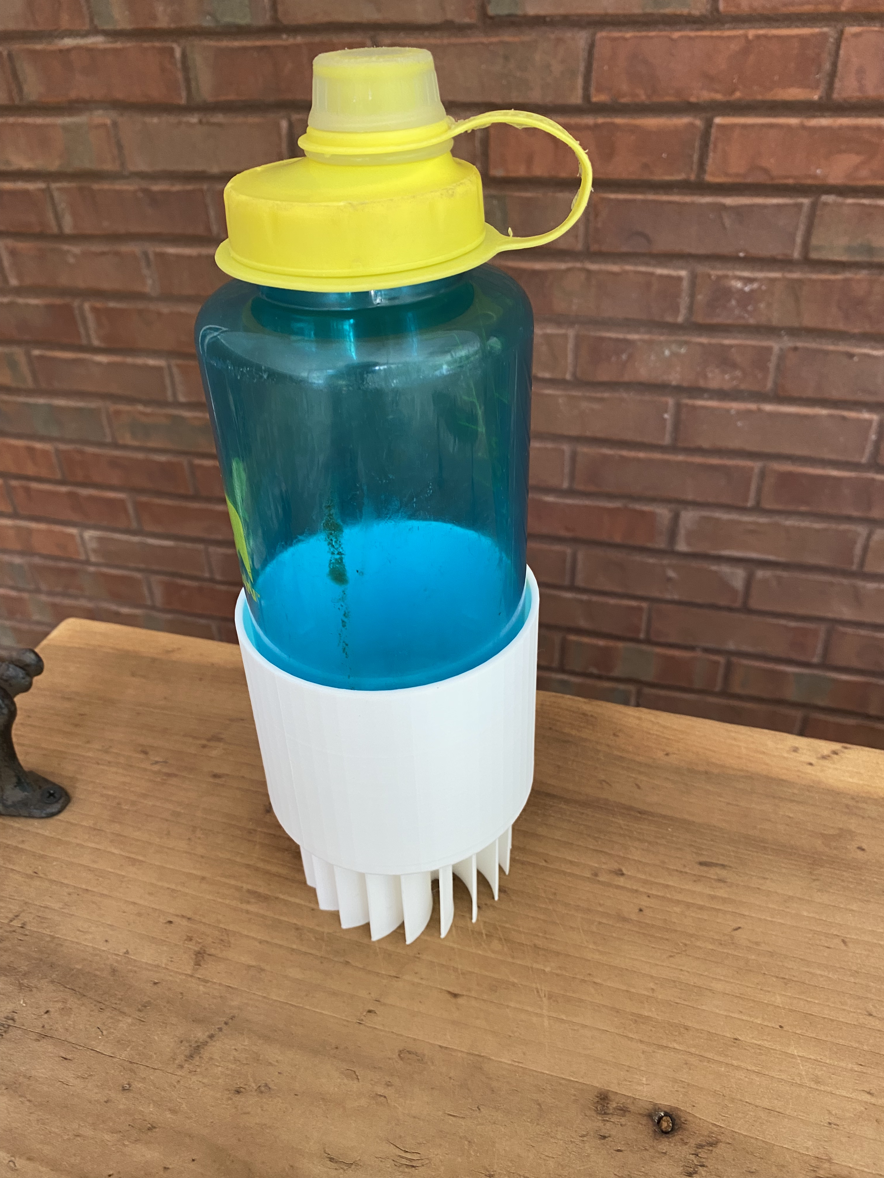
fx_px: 885
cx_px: 442
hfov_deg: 53.1
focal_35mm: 26
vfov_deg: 67.3
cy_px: 589
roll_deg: +3.1
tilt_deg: -31.9
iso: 125
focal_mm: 4.25
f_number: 1.8
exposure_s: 1/91
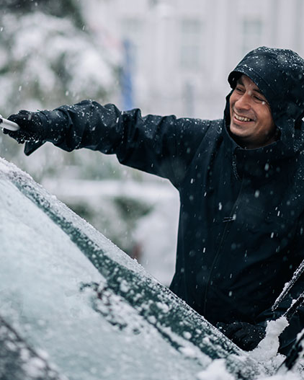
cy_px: 190
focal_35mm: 121
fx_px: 1360
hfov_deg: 12.7
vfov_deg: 15.9
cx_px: 98
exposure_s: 1/200
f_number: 1.8
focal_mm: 85
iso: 200
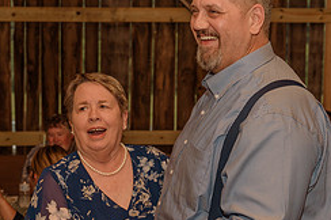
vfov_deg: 16.6
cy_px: 141
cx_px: 176
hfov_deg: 24.8
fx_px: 753
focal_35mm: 82
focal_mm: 34.5
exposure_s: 1/200
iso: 320
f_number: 4
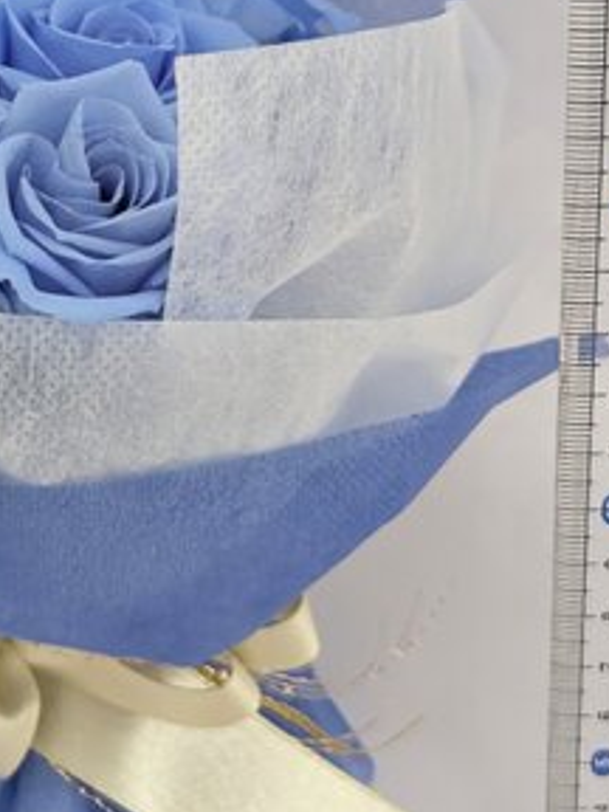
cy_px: 217
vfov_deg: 26.0
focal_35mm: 74
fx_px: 1736
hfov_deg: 19.7
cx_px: 107
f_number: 1.89
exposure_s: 1/60
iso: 482
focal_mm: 5.43
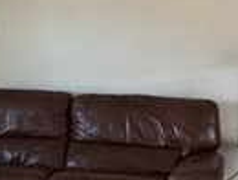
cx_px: 68
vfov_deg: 13.4
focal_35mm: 110
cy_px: 20
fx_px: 758
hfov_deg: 17.8
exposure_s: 1/120
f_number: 2.2
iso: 250
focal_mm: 2.22
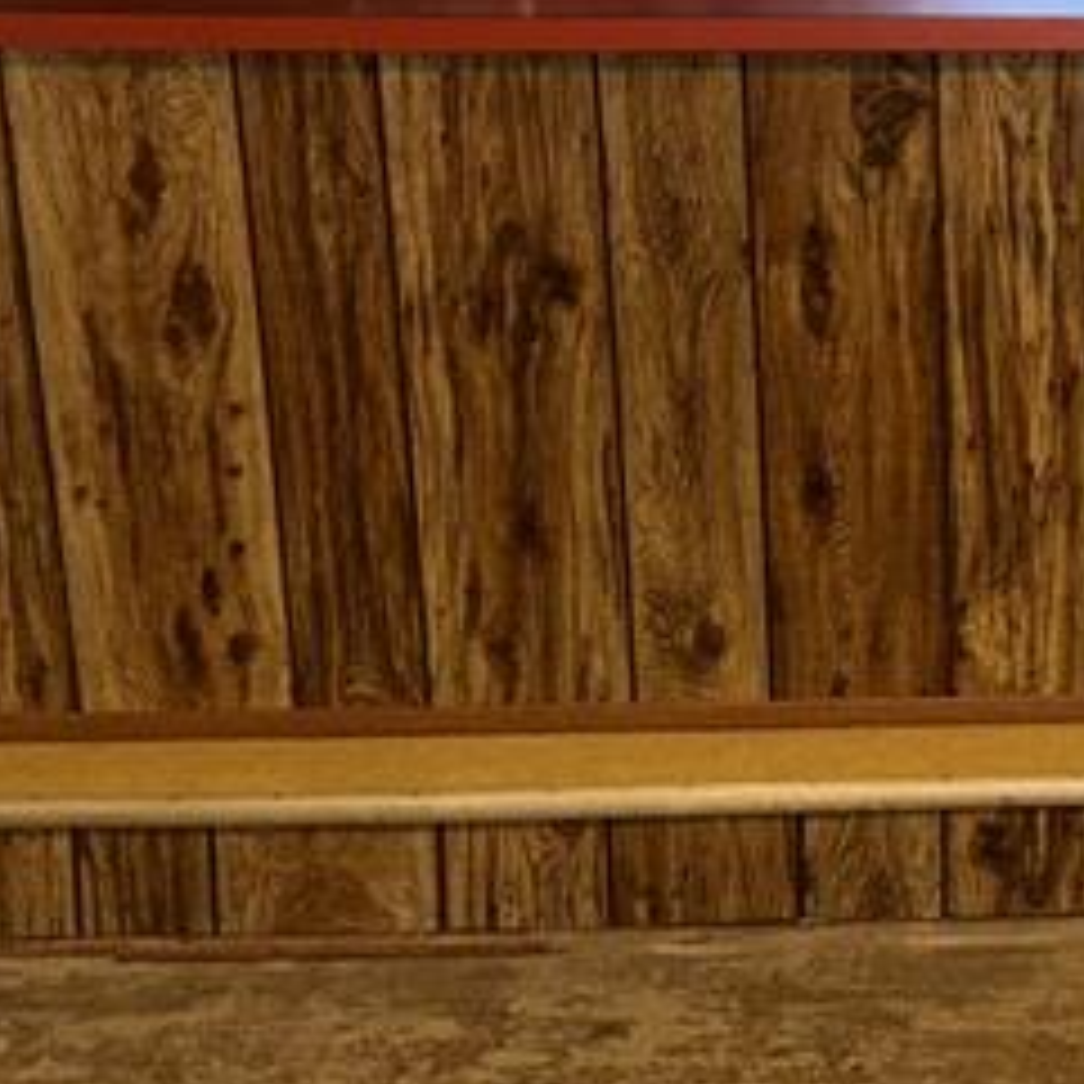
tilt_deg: -7.6
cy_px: 90
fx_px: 3189
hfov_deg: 18.2
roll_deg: -0.9
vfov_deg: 18.9
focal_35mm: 90
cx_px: 1354
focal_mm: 6.76
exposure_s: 1/15
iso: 160
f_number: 1.78
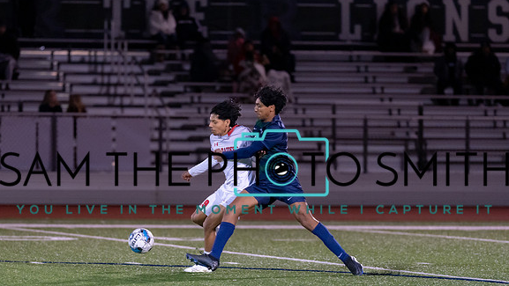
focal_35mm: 312
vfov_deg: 3.9
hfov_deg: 6.9
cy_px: 197
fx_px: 4212
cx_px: 220
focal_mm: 200
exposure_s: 1/1000
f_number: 2.8
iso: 2500
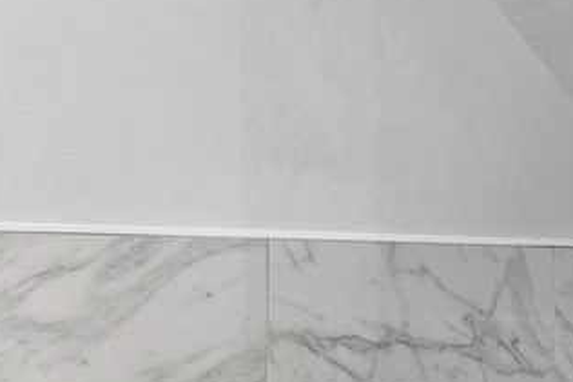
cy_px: 281
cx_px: 16
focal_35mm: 55
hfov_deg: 33.5
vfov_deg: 24.4
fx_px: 876
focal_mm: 16
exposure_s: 1/3
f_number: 6.3
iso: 125
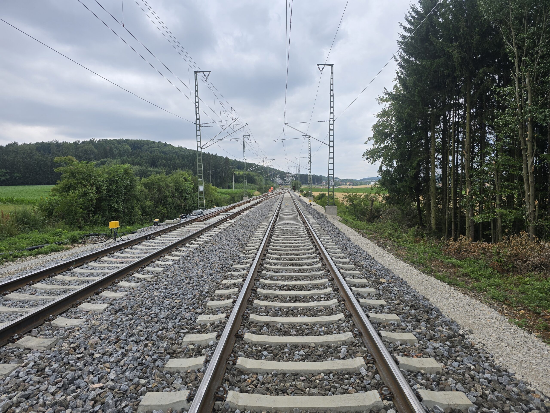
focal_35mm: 23
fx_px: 365
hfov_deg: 73.9
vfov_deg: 58.9
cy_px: 206
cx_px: 275
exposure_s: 1/180
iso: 12
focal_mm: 6.3
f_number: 1.7
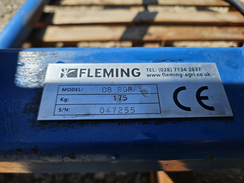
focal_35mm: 23
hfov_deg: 73.9
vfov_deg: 58.9
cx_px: 122
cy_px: 92
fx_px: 162
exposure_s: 1/1925
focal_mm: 5.4
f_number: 1.8
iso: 25
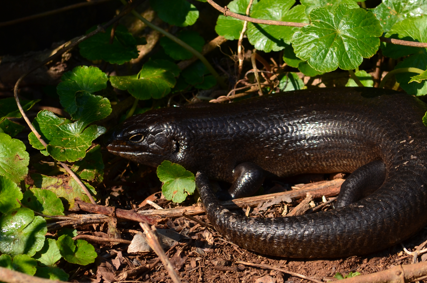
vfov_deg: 3.6
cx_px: 285
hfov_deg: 5.5
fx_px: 4448
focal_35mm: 376
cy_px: 156
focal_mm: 155
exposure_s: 1/640
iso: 200
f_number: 6.3
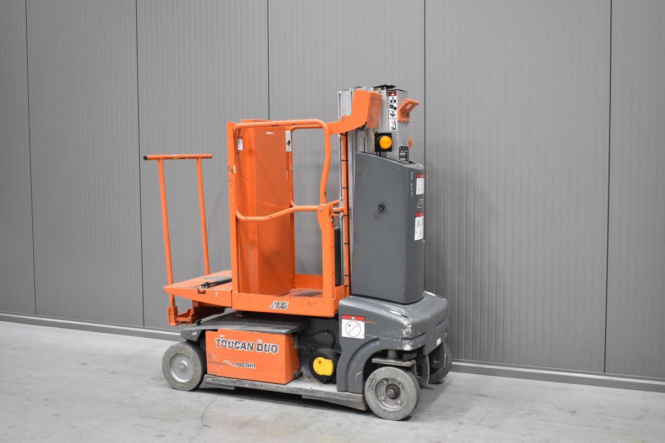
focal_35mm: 40
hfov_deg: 47.9
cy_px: 222
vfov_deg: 33.0
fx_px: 748
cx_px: 332
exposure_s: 1/60
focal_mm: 27
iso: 1600
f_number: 4.5
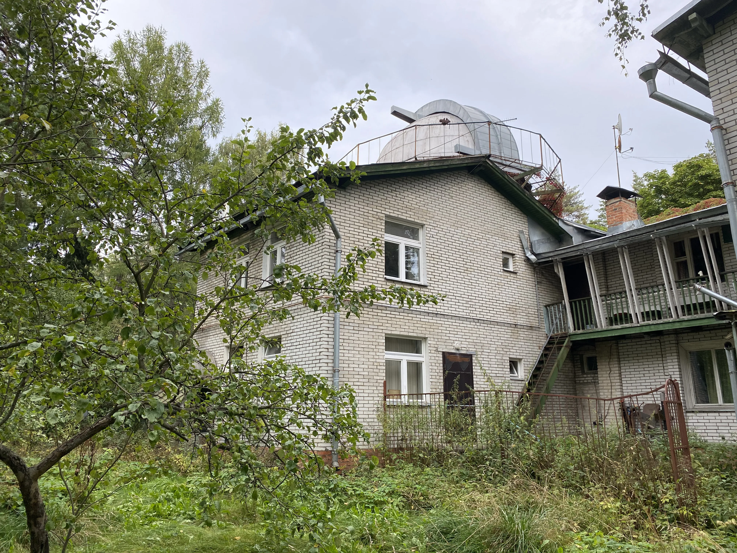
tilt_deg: +14.4
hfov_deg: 67.3
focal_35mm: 26
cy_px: 276
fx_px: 554
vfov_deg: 53.1
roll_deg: -0.3
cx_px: 368
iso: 32
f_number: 1.8
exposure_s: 1/376
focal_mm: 4.25
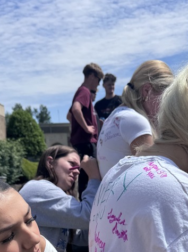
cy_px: 247
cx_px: 105
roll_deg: +3.1
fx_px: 377
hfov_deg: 28.0
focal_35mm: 52
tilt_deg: -13.0
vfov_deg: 33.9
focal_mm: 6.76
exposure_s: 1/4310
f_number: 1.78
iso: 80
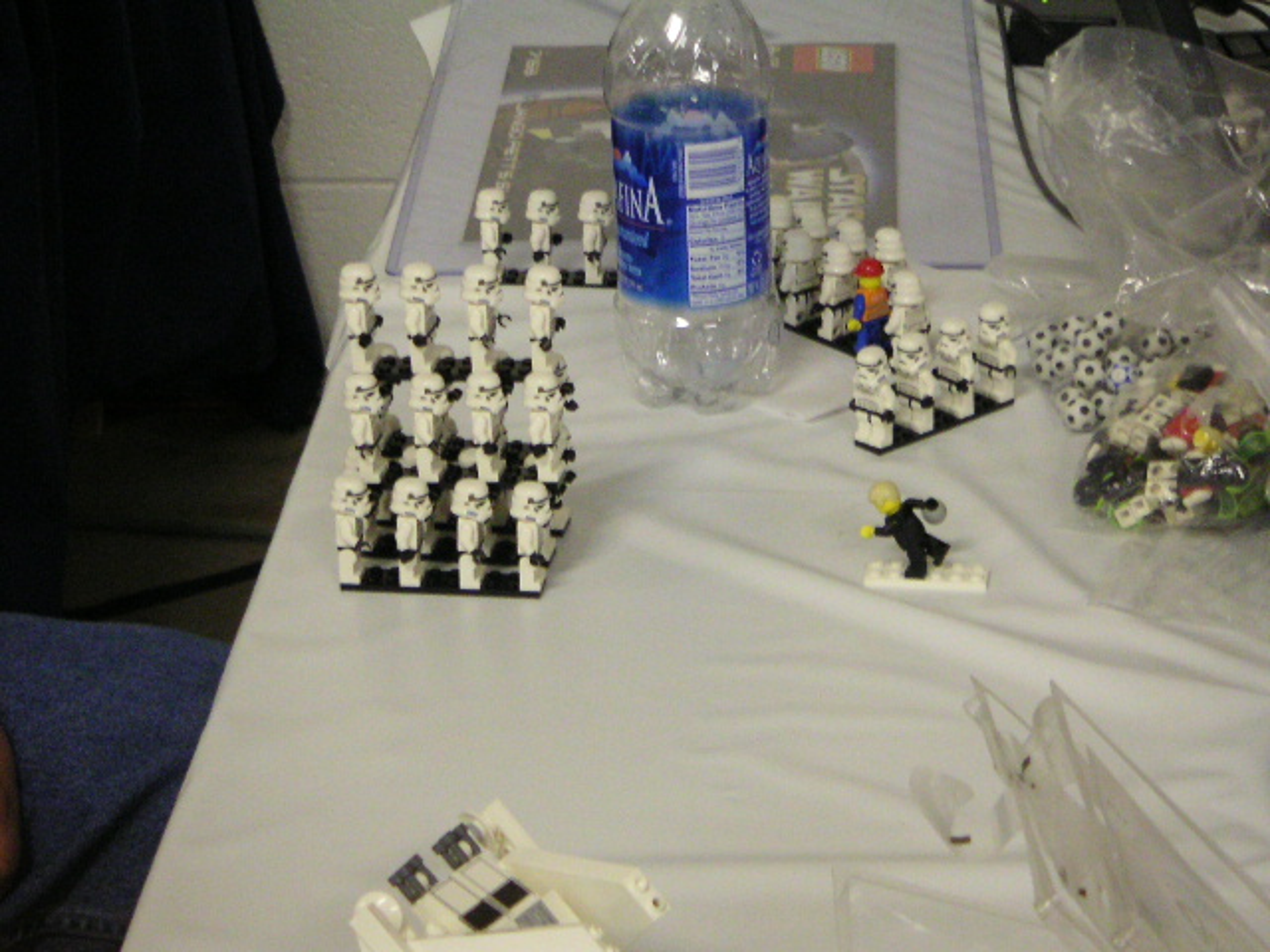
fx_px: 4072
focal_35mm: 111
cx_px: 635
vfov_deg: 13.3
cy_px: 476
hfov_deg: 17.7
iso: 400
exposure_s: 1/20
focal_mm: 14.4
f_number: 3.7
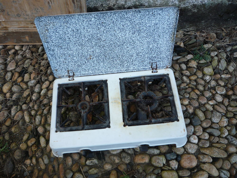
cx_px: 118
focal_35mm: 30
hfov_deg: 60.0
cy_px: 89
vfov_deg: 46.8
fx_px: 205
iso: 100
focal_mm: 5.2
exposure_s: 1/100
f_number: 3.5
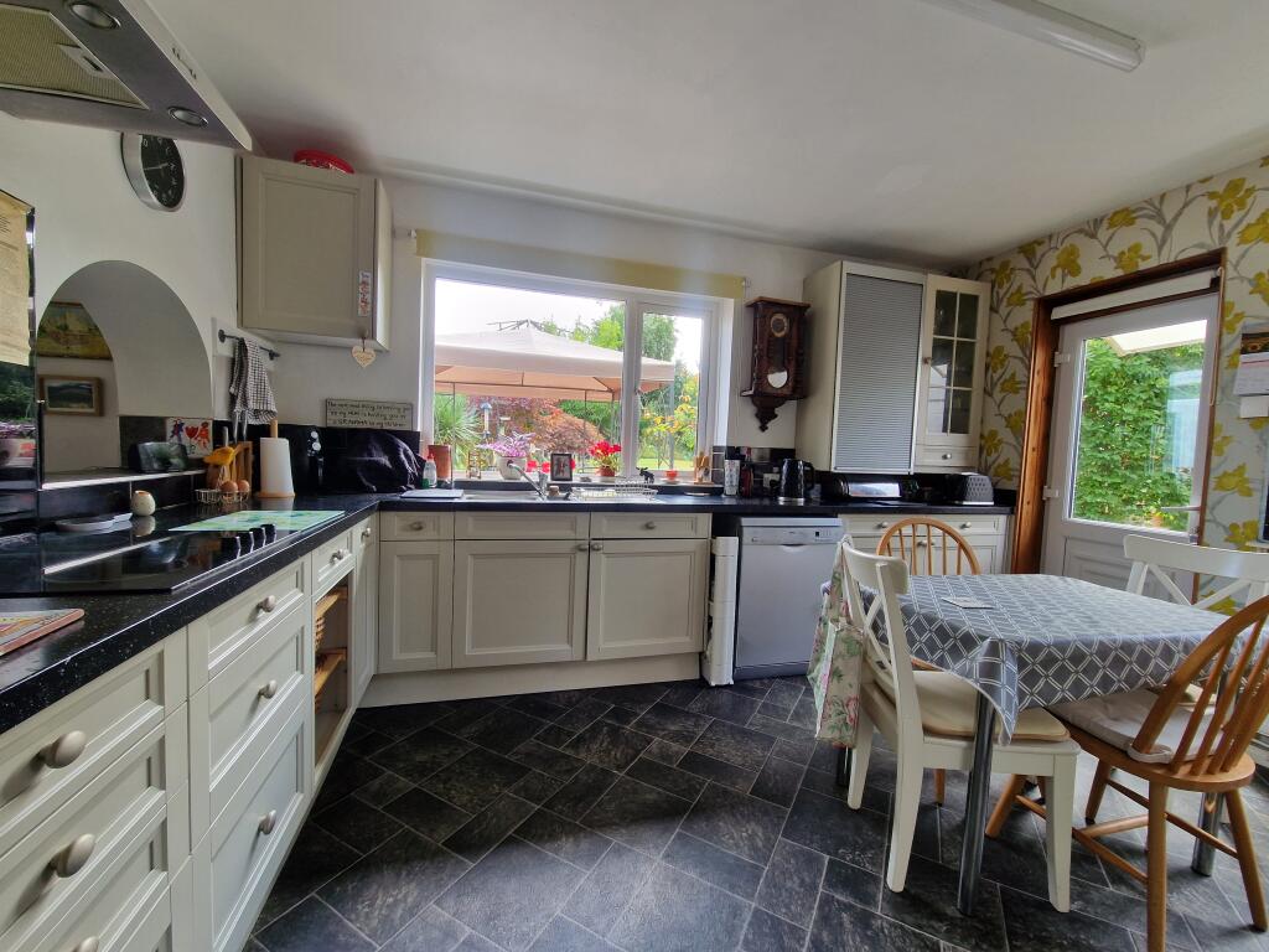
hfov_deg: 106.2
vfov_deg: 89.9
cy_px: 476
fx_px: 477
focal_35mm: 13
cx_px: 634
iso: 80
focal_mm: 2.2
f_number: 2.2
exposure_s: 1/100
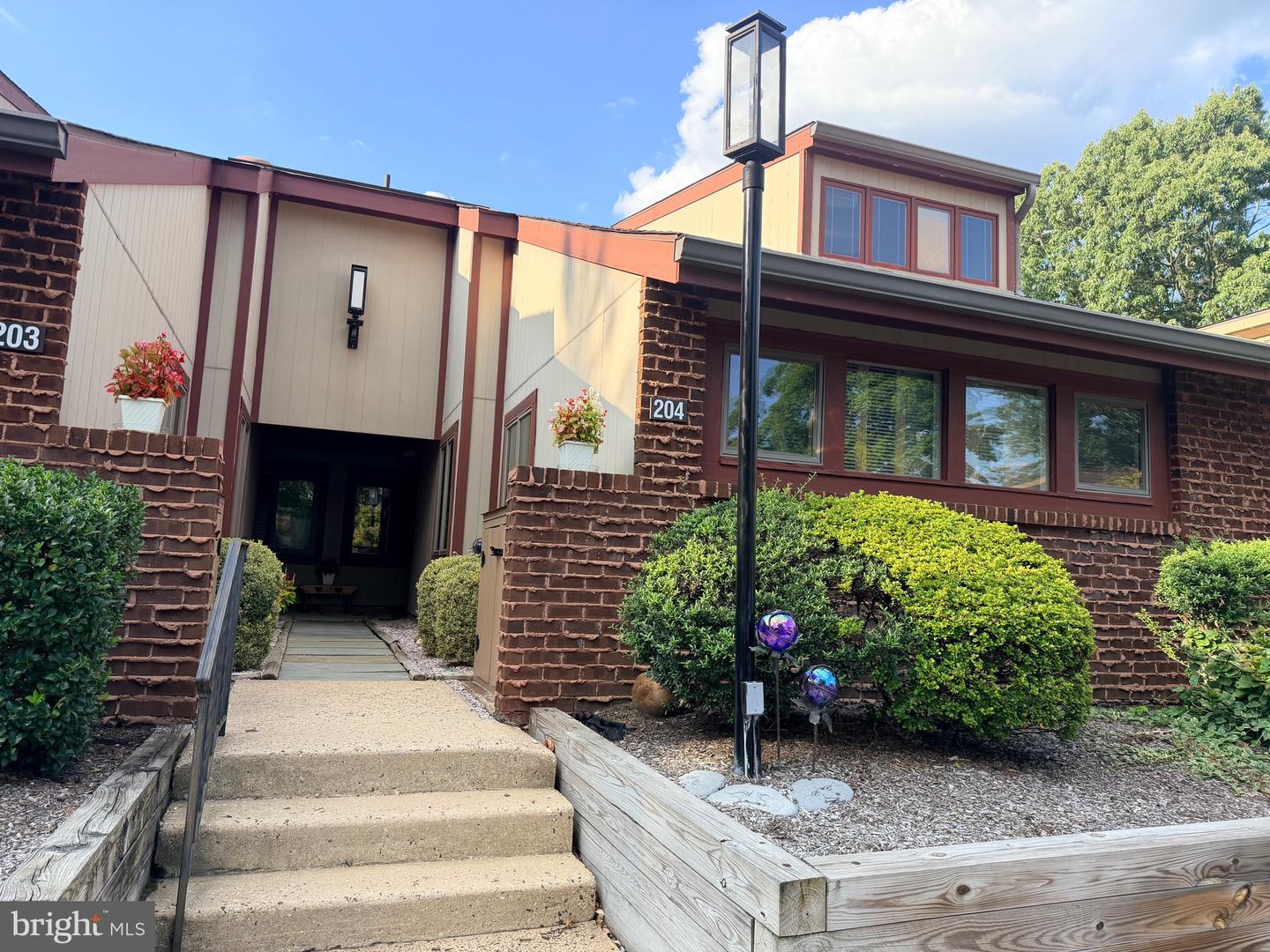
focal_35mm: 24
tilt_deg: +7.2
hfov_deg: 71.6
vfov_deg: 56.8
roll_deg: -2.2
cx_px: 635
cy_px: 476
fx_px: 881
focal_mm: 6.76
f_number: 1.78
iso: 100
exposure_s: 1/1385
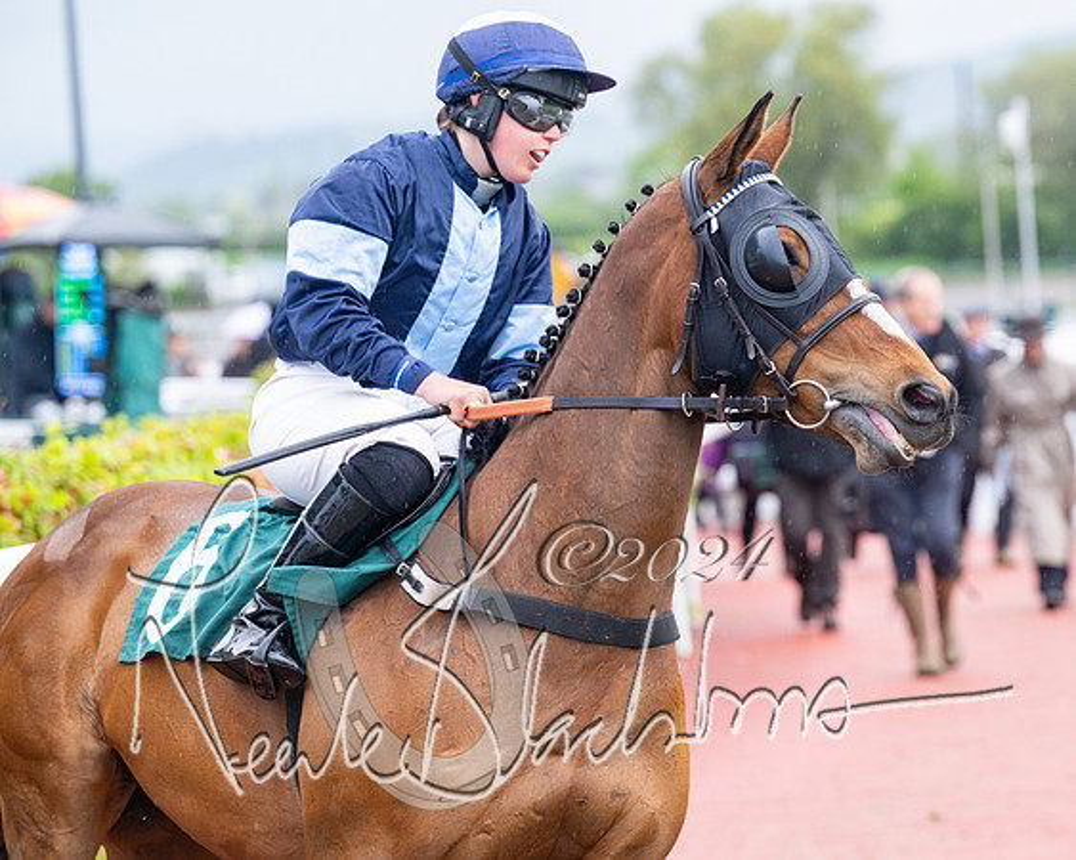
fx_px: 6924
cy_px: 475
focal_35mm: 218
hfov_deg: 8.9
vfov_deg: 7.1
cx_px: 713
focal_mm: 175
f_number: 5
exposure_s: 1/500
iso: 1000
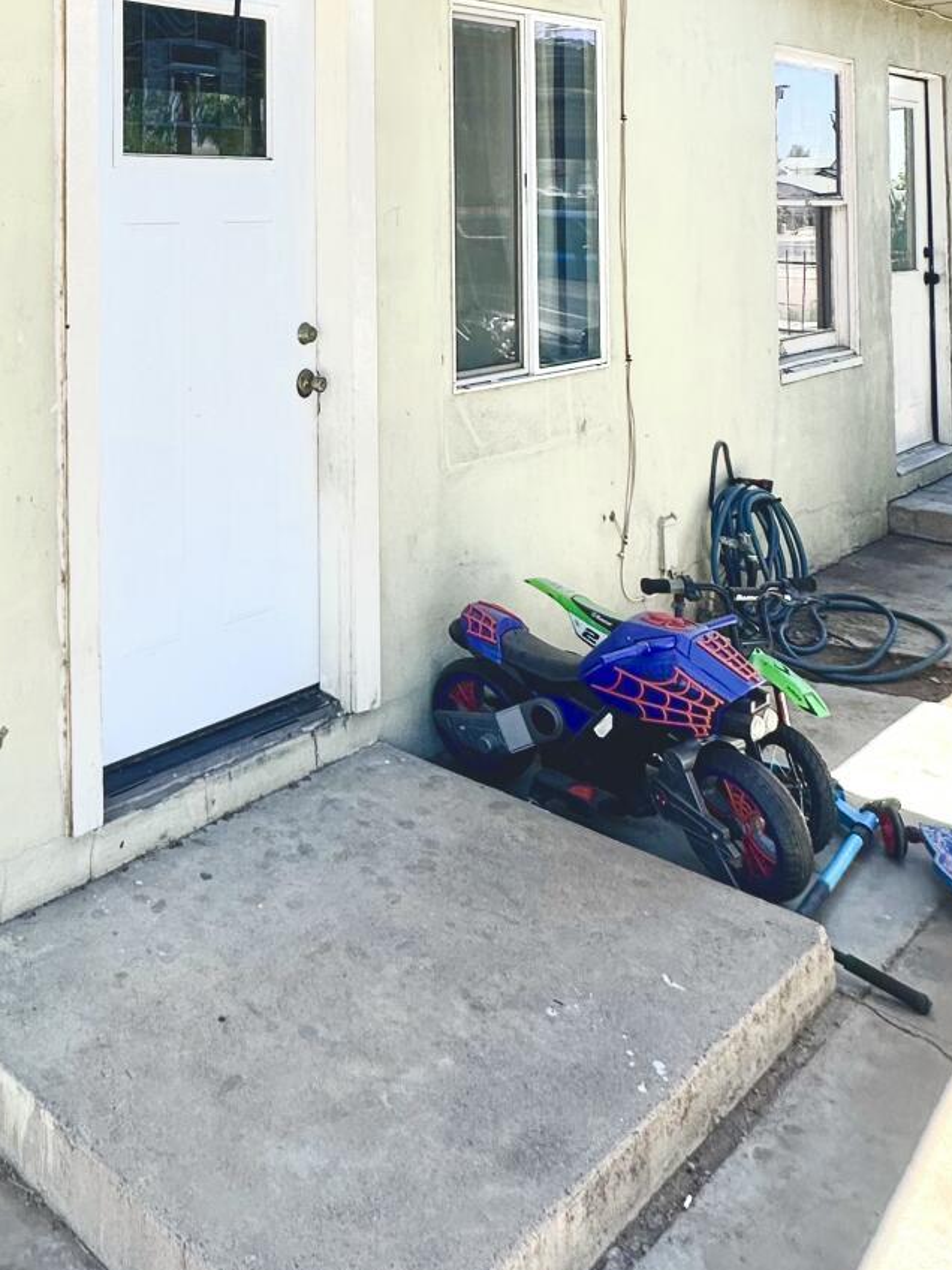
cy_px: 178
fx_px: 1210
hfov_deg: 40.3
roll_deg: -0.1
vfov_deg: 50.4
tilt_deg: +1.8
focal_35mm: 33
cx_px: 129
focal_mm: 2.22
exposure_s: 1/807
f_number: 2.2
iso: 40
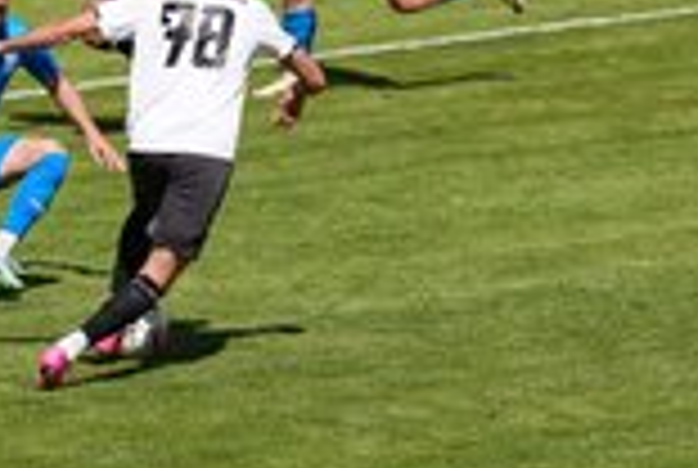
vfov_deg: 2.7
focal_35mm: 515
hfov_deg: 4.0
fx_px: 10004
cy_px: 124
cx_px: 117
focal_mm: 200
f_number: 5
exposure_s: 1/800
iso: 100
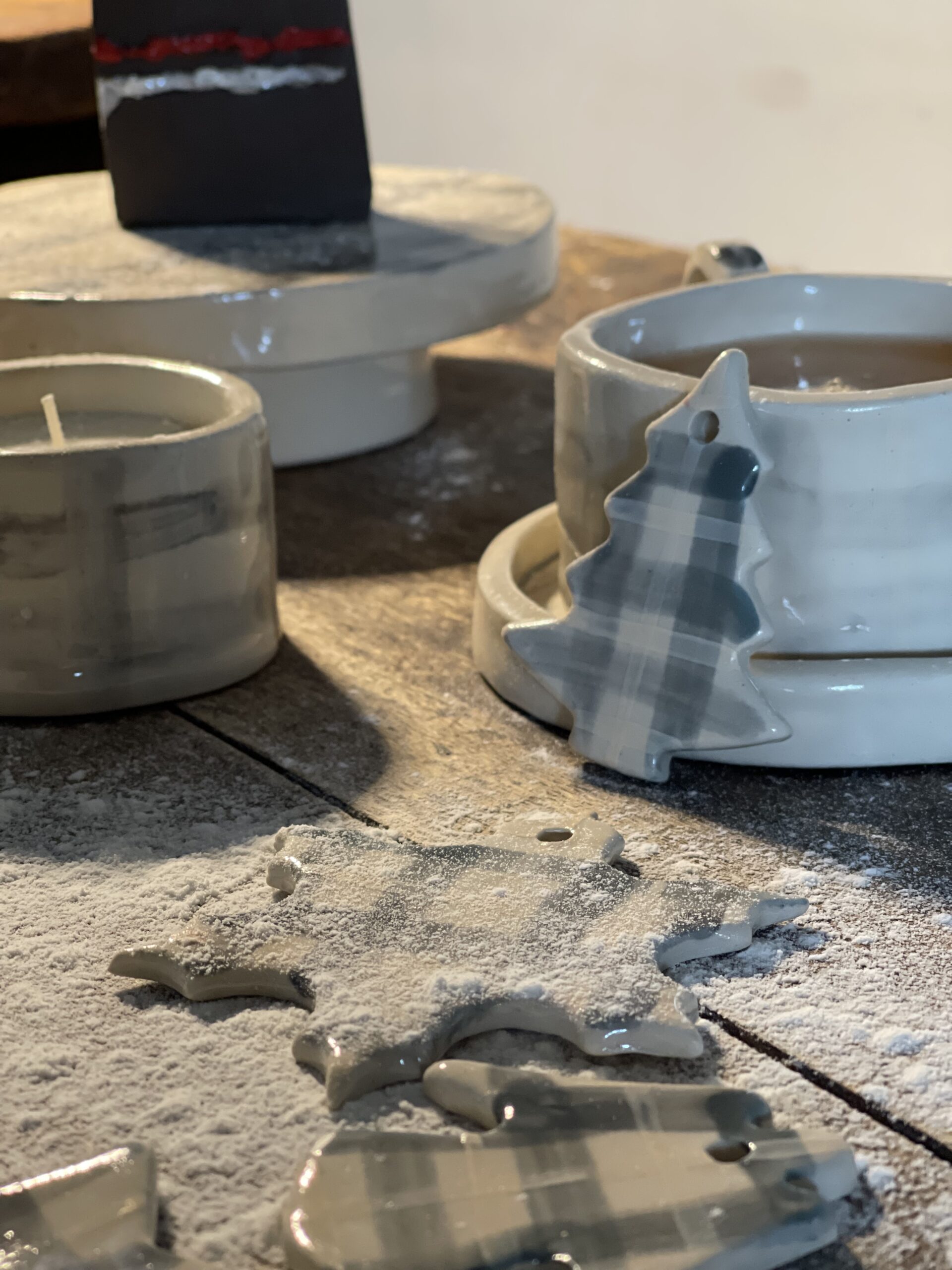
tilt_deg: -20.3
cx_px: 476
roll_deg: +2.1
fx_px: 2347
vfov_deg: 30.3
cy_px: 635
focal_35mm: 64
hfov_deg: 22.9
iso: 400
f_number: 2.2
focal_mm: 7.5
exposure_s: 1/29
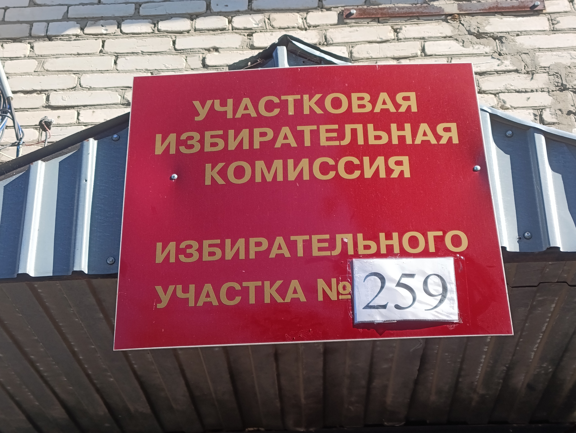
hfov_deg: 34.9
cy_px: 216
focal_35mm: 55
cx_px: 288
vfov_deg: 26.6
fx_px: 916
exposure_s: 1/311
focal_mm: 4.71
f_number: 1.7
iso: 50
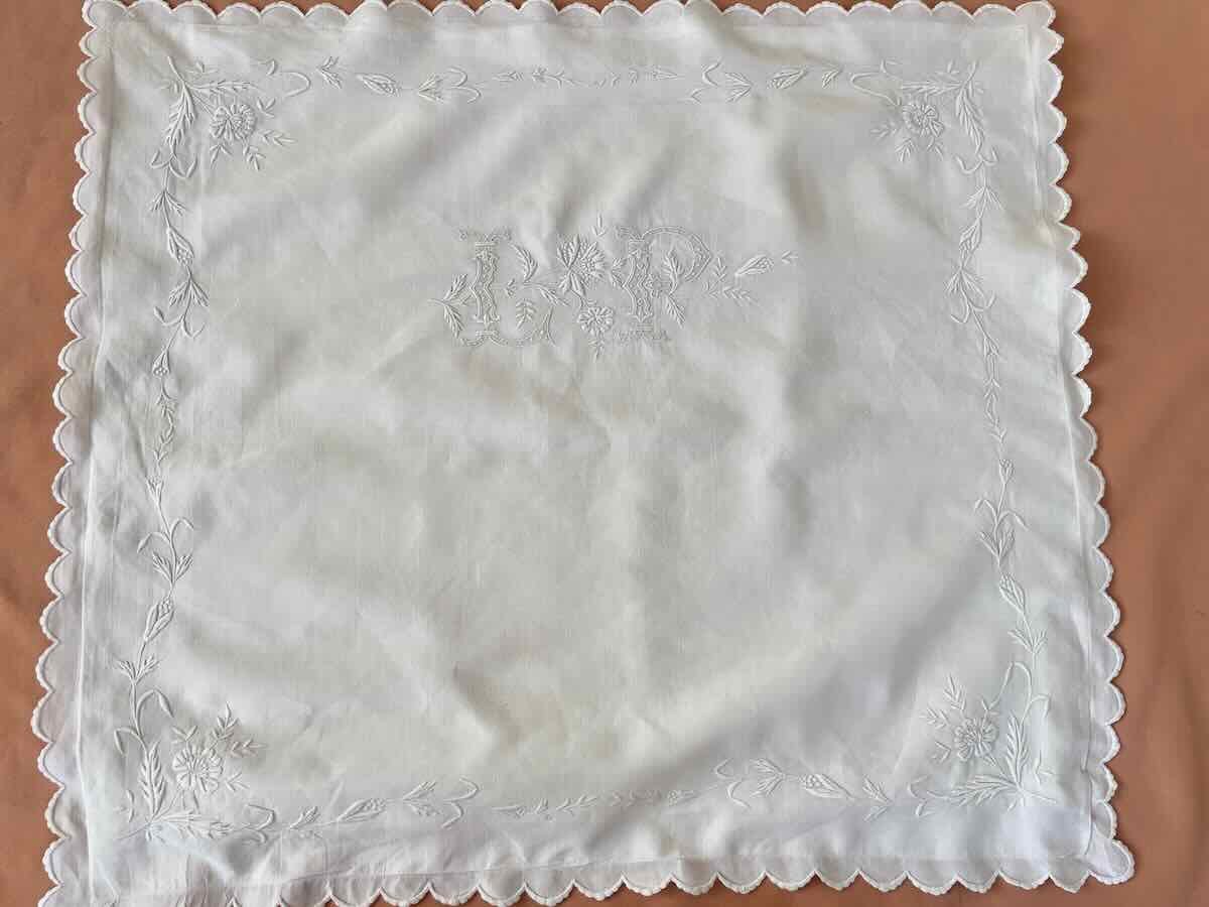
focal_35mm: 26
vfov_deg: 53.1
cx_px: 604
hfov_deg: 67.3
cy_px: 454
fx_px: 908
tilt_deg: -78.6
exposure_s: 1/259
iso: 32
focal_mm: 4.2
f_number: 1.6
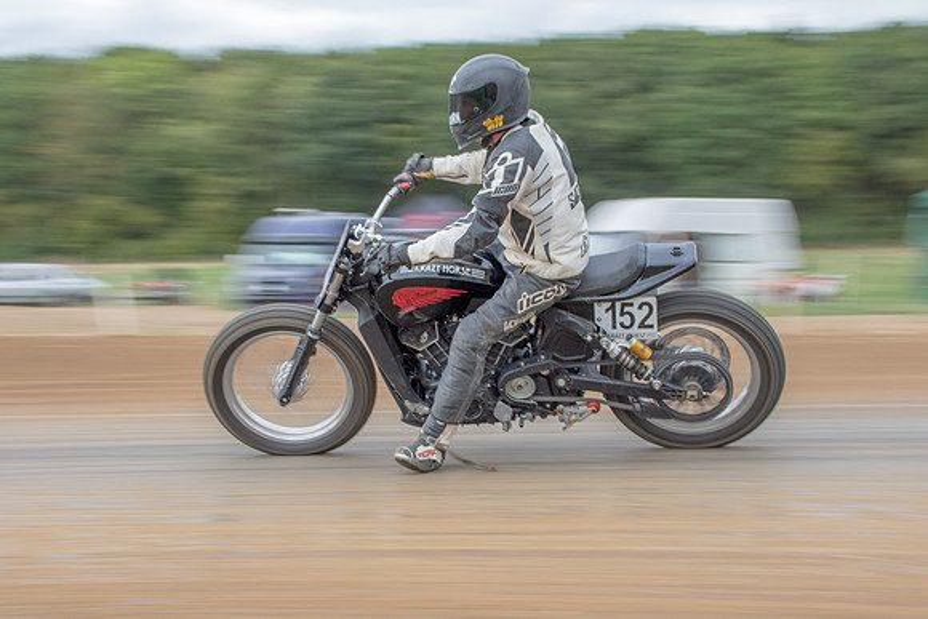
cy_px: 310
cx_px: 436
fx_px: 2211
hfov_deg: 23.7
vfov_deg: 15.9
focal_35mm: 86
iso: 320
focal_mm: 52
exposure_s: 1/125
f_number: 8
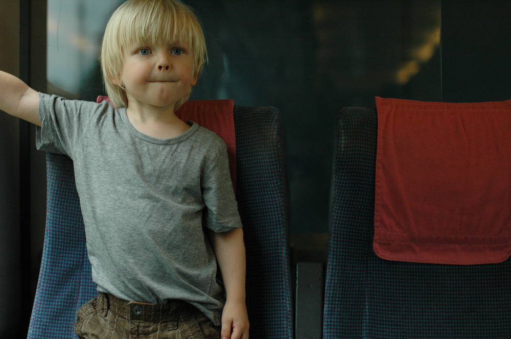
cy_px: 170
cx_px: 256
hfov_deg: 27.0
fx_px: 1063
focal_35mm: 75
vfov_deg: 18.1
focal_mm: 50
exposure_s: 1/400
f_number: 2
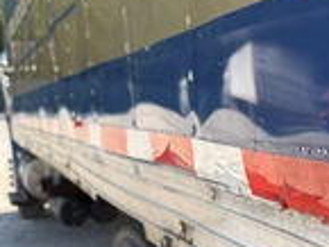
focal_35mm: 66
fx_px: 628
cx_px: 290
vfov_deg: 21.7
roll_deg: +1.3
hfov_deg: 28.3
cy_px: 233
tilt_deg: -11.4
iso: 80
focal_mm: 6.76
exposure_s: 1/1032
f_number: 1.78
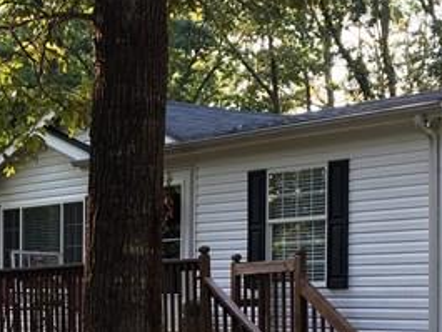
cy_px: 314
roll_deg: -0.9
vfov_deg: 13.1
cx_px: 42
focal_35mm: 112
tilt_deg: +0.9
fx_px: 1431
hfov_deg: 17.3
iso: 32
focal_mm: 4.15
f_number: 2.2
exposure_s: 1/120
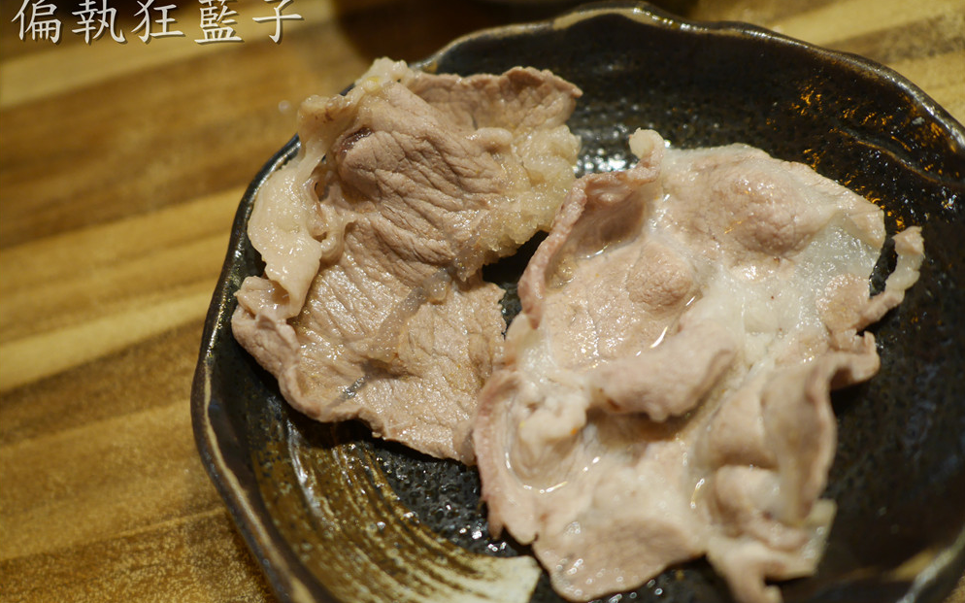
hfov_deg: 59.7
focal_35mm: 32
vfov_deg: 39.4
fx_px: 841
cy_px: 326
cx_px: 482
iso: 500
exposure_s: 1/60
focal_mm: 15
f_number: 1.7
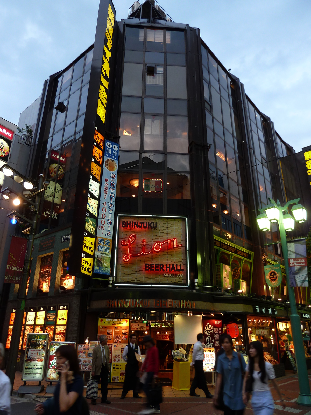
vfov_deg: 69.4
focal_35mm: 25
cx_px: 156
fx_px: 299
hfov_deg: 54.9
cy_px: 208
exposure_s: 1/15
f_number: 3.3
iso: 80
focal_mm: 4.1
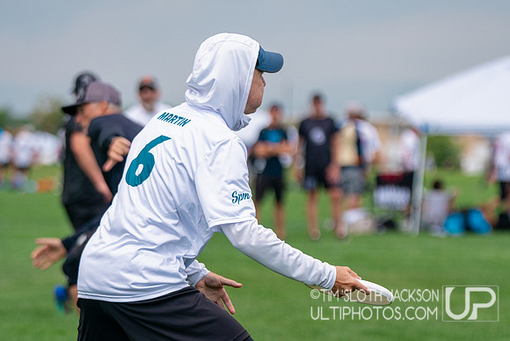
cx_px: 313
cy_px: 271
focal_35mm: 250
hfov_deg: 8.2
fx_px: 3548
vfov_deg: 5.5
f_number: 3.2
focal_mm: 142
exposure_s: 1/8000
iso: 640
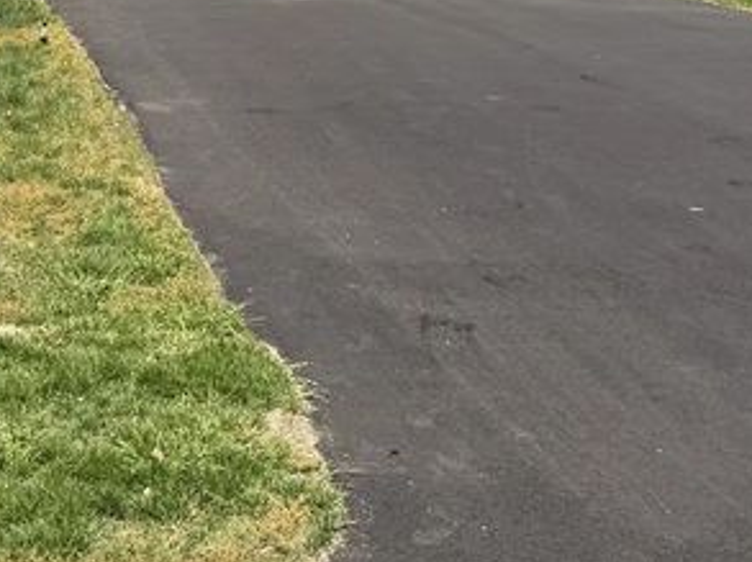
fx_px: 1823
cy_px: -205
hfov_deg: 22.4
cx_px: 5
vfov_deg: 16.4
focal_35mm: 84
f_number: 1.78
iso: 80
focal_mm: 6.76
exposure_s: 1/4167
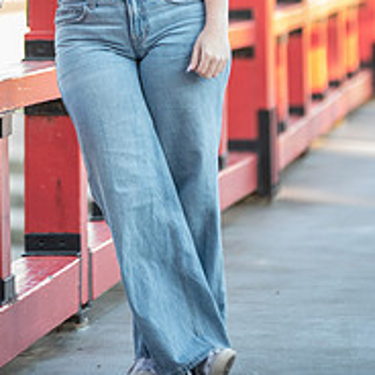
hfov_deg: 5.8
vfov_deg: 5.8
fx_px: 3701
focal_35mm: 302
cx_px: 112
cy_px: -57
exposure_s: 1/250
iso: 1000
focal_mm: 145
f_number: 2.8
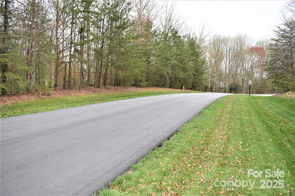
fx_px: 246
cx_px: 148
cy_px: 98
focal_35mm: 30
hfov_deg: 61.9
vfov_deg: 43.6
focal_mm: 20
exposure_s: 1/125
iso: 140
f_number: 5.6
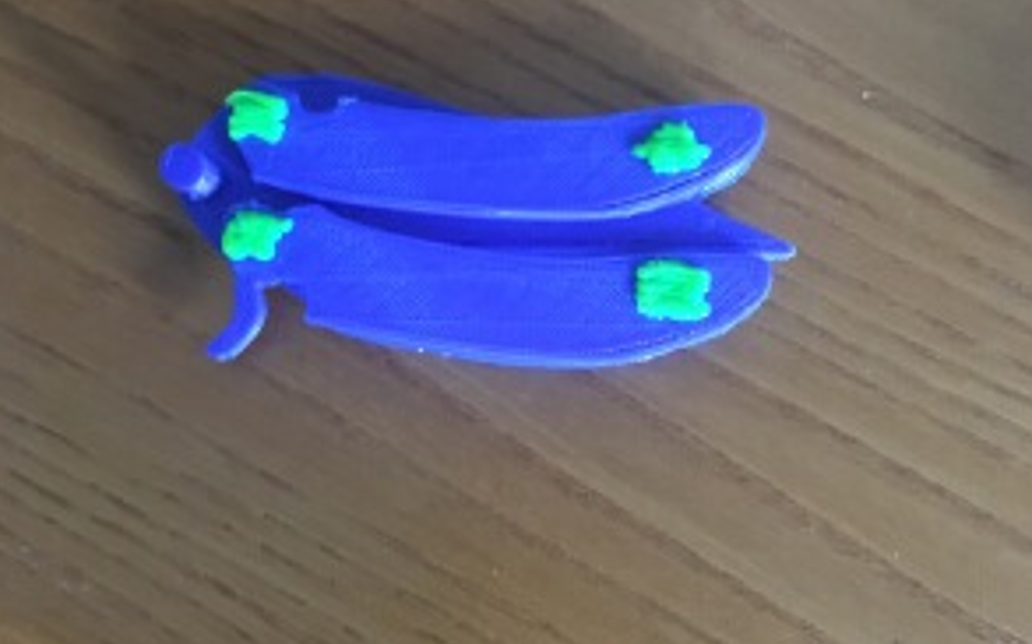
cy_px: 169
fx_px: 1181
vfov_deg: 30.1
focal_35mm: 42
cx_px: 511
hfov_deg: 47.2
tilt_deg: -78.3
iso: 320
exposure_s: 1/15
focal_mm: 4.15
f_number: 2.2
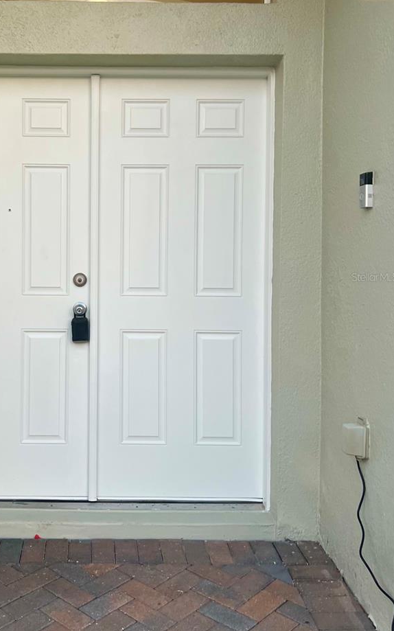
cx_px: 91
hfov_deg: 34.5
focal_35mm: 36
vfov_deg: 53.9
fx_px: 619
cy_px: 277
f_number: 1.5
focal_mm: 5.7
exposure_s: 1/120
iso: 100
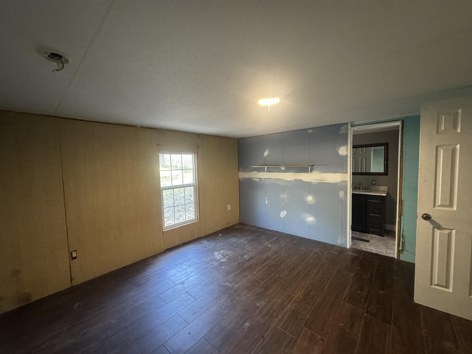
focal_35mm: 14
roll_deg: -0.4
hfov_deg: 102.1
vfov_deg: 85.7
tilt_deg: -3.1
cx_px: 236
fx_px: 191
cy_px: 177
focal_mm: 2.22
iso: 800
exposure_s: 1/60
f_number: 2.2
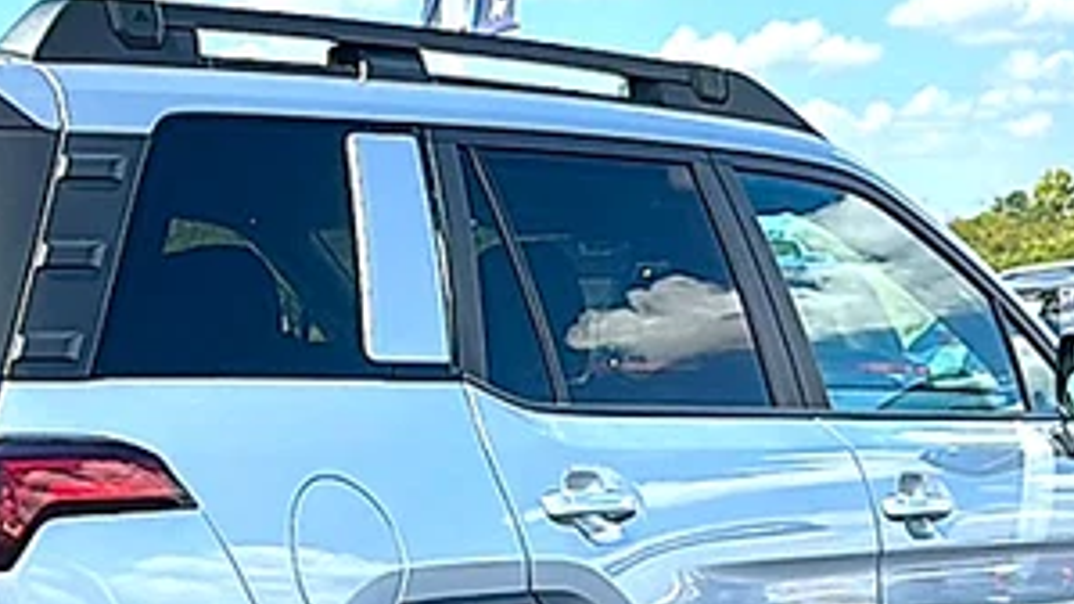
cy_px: 635
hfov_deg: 21.7
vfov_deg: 12.3
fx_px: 2762
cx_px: 183
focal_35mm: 97
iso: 80
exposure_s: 1/2604
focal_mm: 6.86
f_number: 1.78
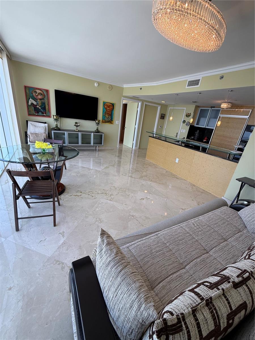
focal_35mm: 14
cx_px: 128
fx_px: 138
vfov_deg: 102.1
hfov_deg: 85.7
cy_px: 170
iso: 64
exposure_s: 1/120
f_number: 2.2
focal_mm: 2.22
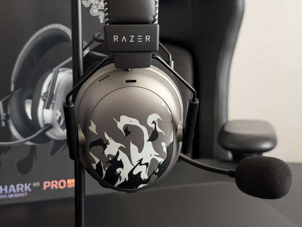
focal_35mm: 48
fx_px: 419
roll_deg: -0.3
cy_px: 114
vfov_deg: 30.3
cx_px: 151
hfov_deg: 39.7
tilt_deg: -11.2
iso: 100
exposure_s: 1/60
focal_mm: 6.76
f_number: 1.78
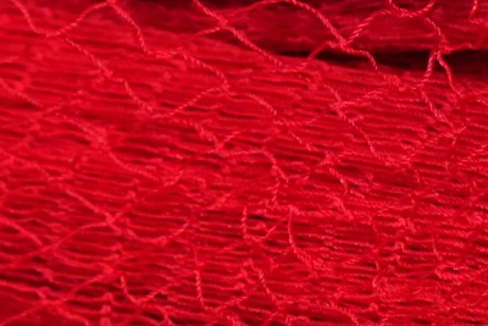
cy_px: -287
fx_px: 5939
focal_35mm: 438
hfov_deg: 4.7
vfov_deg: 3.1
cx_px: -316
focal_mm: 73
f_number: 5.6
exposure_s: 1/160
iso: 3200
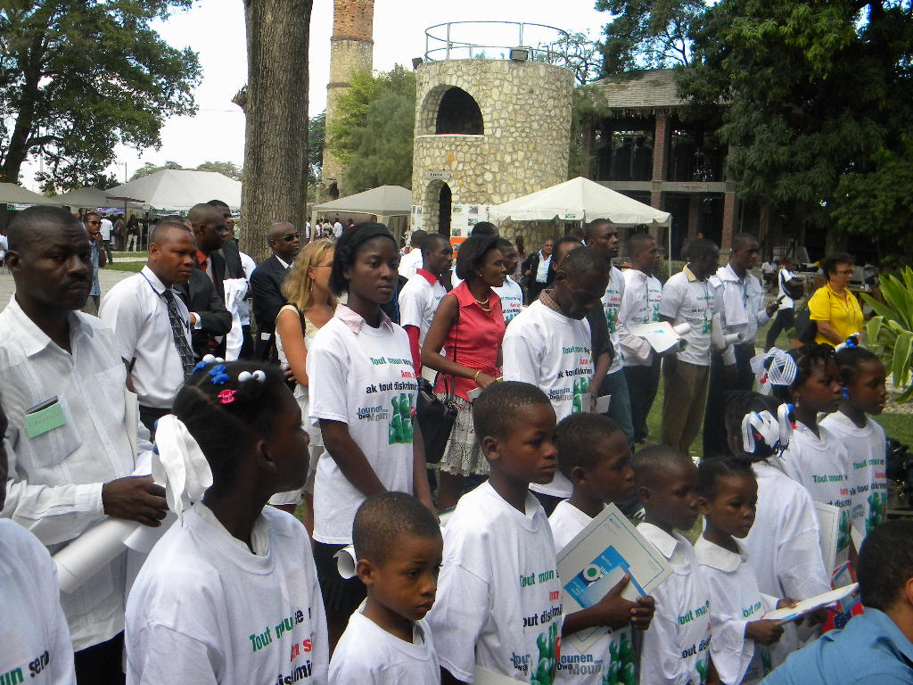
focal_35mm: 41
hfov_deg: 45.8
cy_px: 342
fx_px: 1081
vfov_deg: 35.1
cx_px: 456
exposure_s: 1/500
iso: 195
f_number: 3.8
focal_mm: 7.3
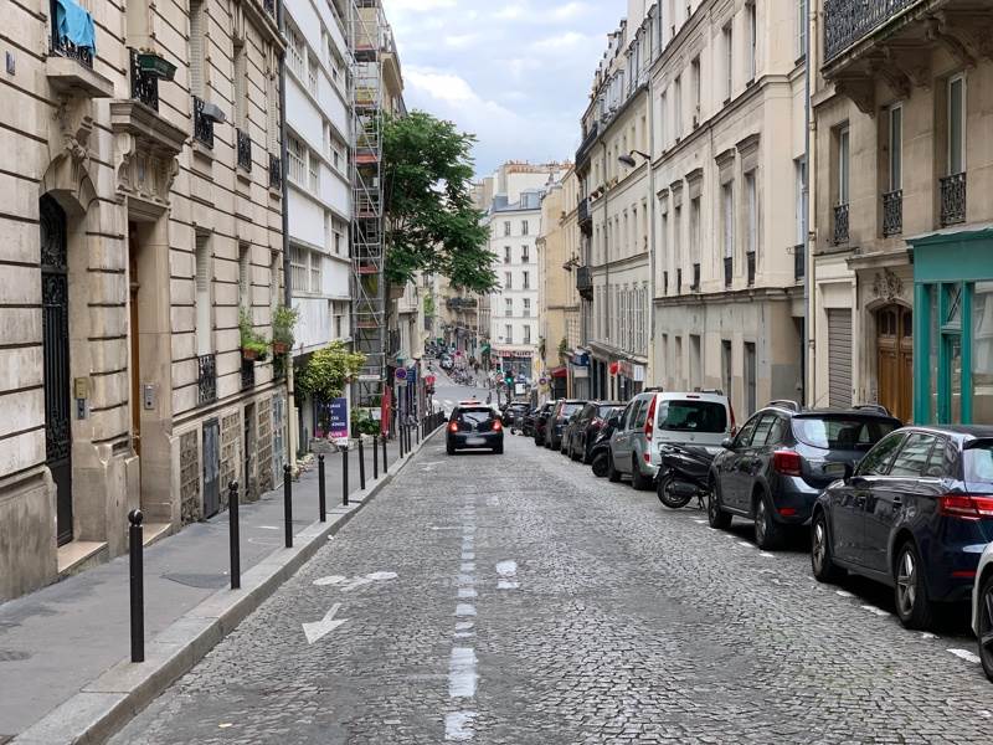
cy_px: 372
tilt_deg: -2.4
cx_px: 496
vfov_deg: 28.0
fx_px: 1492
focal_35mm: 52
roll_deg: +0.6
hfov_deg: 36.8
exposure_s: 1/87
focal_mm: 6
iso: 16
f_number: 2.4
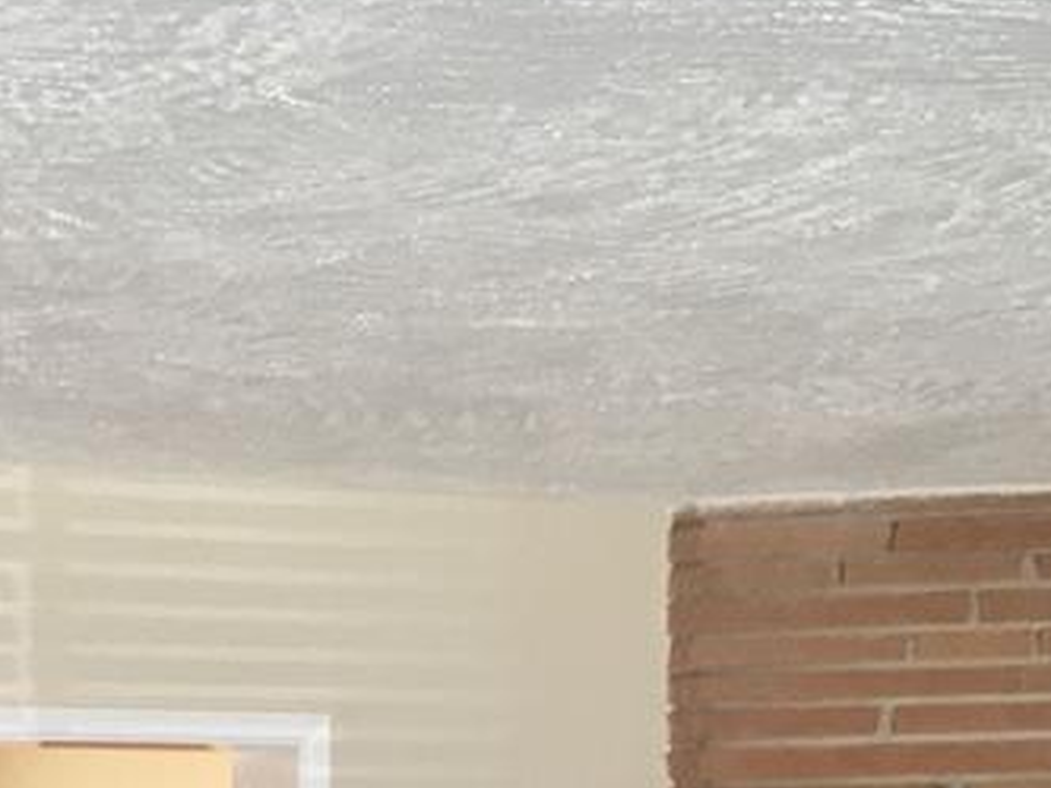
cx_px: -70
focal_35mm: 131
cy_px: 1481
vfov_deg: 10.5
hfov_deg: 14.7
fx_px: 3977
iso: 100
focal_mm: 4.15
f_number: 2.2
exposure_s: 1/30
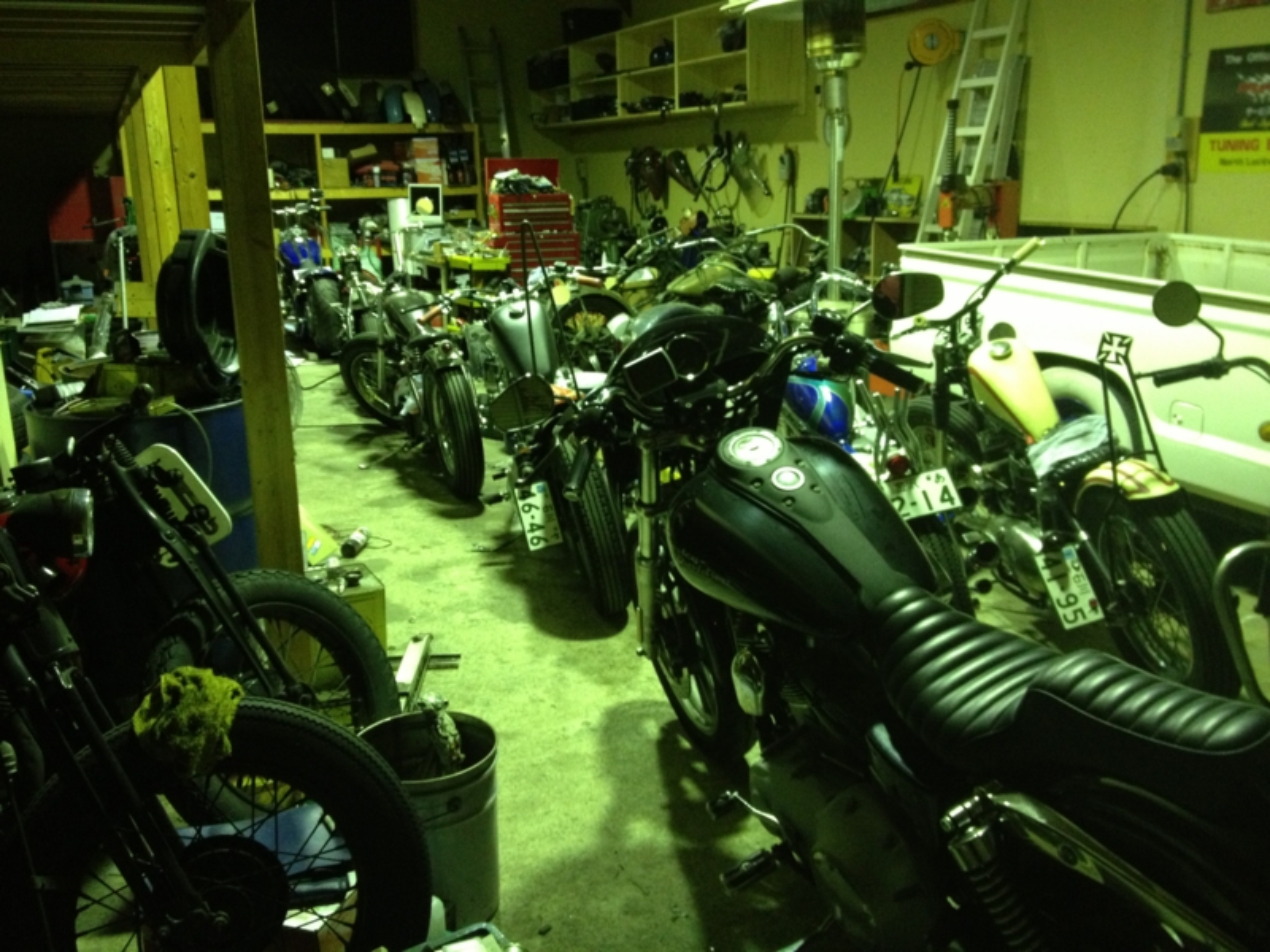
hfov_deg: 52.6
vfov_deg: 40.7
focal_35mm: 35
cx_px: 635
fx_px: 1284
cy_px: 476
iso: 320
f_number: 2.4
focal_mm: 4.28
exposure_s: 1/20
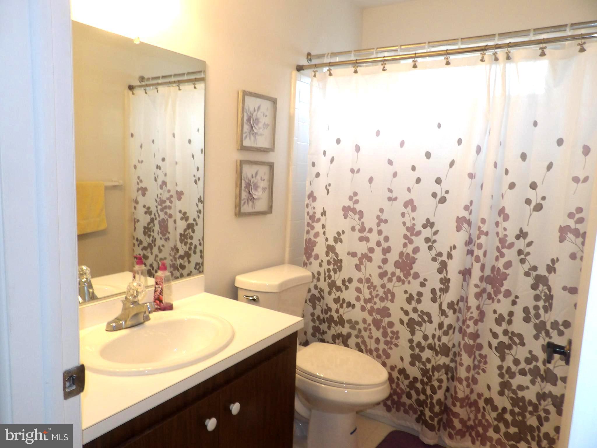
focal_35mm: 24
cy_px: 224
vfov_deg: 56.8
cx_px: 298
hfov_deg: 71.6
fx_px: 414
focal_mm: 4.3
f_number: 3.2
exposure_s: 1/33
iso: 200
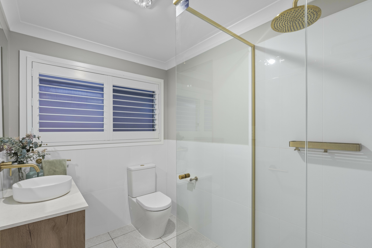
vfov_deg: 70.4
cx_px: 195
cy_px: 123
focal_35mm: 17
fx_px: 176
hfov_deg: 93.2
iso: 1000
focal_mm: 16
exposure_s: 1/5
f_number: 7.1
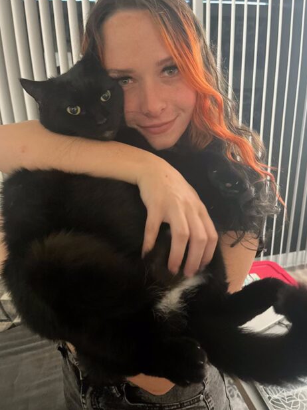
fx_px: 319
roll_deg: +2.6
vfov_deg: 65.3
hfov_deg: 51.3
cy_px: 205
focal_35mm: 27
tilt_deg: -19.0
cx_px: 149
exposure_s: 1/30
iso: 1000
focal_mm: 5.1
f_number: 1.6
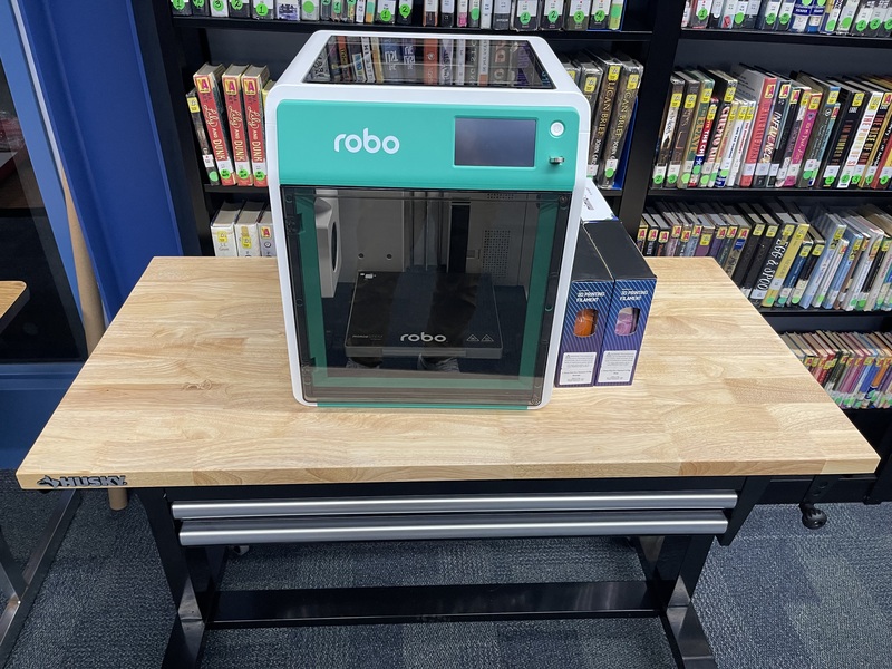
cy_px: 334
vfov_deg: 54.9
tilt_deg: -34.6
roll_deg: -1.8
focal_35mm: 25
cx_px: 446
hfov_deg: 69.4
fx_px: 644
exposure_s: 1/60
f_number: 1.6
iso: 160
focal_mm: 5.1
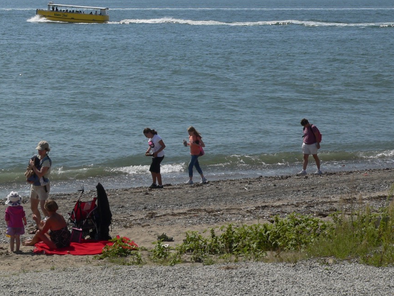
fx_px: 1195
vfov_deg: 14.1
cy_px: 114
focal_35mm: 105
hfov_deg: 18.7
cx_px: 133
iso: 80
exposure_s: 1/640
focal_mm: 12.4
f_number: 5.6
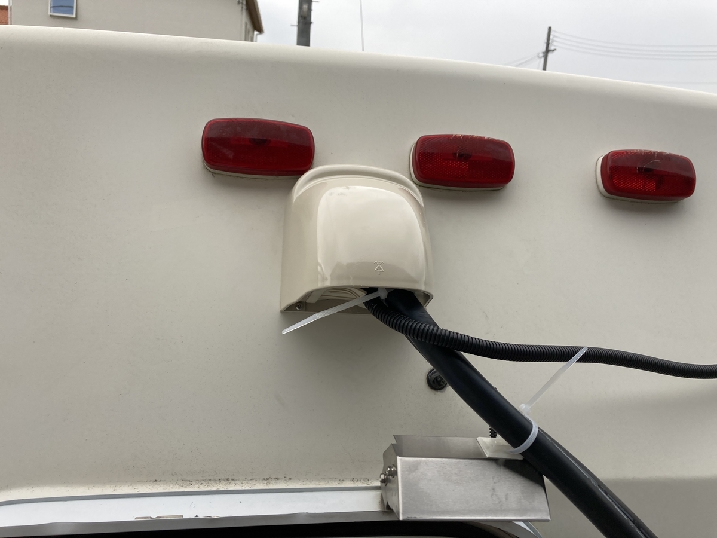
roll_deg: -4.3
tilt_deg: -13.6
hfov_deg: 63.4
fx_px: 580
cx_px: 358
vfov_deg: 49.7
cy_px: 269
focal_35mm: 28
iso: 20
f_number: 1.8
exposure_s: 1/262
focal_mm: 3.99
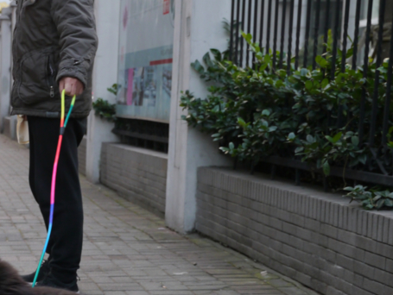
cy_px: 253
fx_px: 1079
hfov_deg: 20.4
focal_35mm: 95
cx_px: 68
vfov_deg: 15.4
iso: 400
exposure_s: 1/125
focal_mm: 24
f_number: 3.2
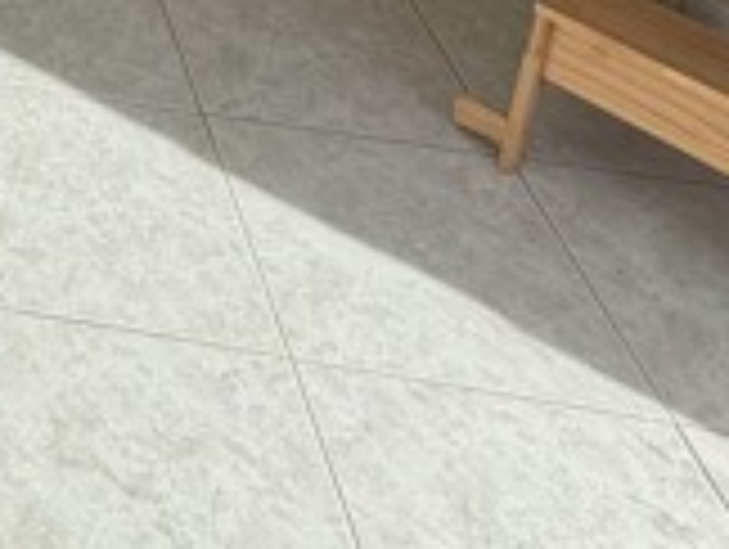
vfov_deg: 14.4
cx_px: -423
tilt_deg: -6.8
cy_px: -756
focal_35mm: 69
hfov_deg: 22.2
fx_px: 1455
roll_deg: -1.4
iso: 40
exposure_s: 1/569
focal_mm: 2.22
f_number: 2.2
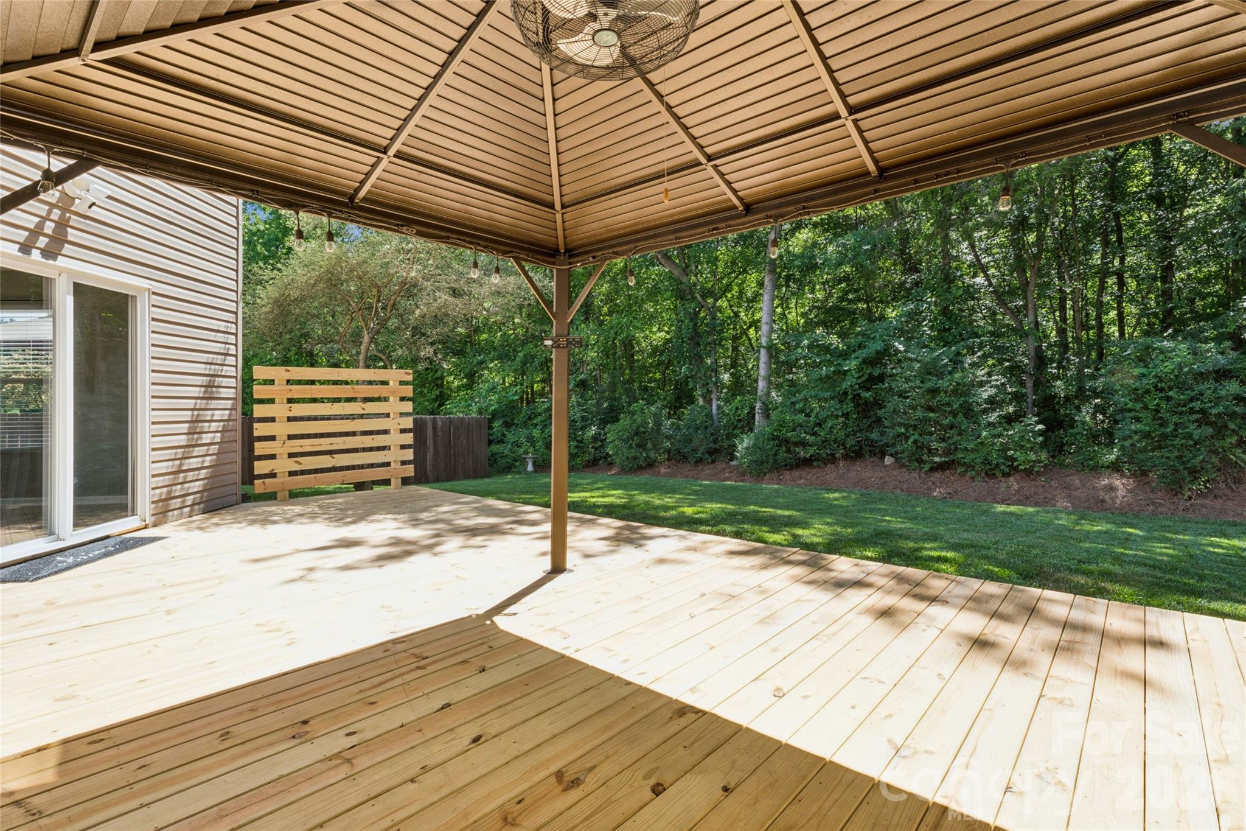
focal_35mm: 17
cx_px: 623
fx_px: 581
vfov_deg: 71.1
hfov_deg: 94.0
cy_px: 416
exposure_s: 1/6
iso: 100
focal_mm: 16.8
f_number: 22
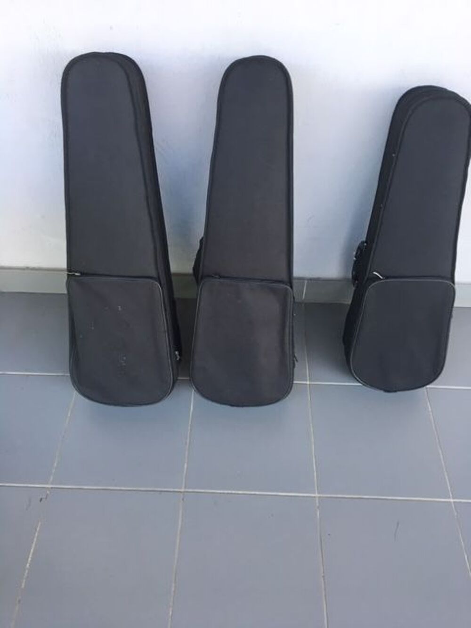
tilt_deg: -49.7
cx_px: 236
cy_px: 314
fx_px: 526
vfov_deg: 61.7
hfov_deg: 48.2
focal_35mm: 29
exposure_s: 1/33
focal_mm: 4.15
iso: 32
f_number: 2.2
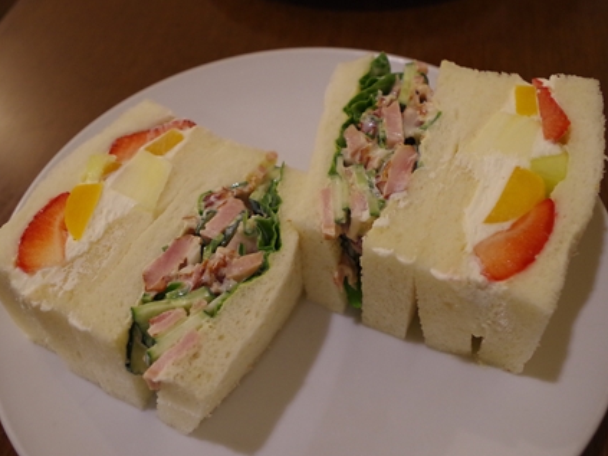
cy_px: 232
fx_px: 681
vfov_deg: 37.0
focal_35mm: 39
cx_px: 301
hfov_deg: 48.1
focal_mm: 23.13
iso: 1600
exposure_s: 1/40
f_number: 5
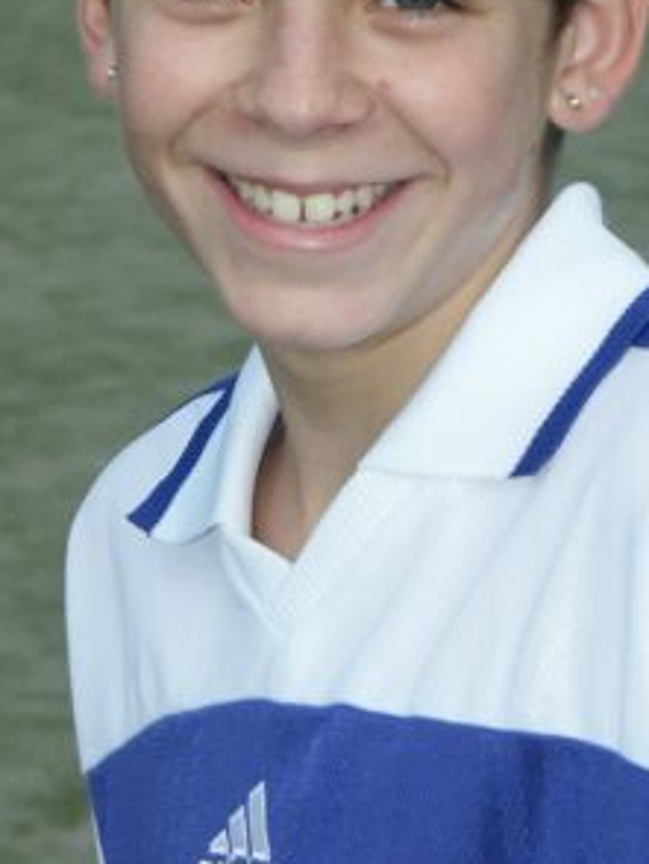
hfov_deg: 6.0
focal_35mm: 248
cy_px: 178
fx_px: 6191
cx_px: 320
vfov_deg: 8.0
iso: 200
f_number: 4.5
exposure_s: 1/500
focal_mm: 34.64
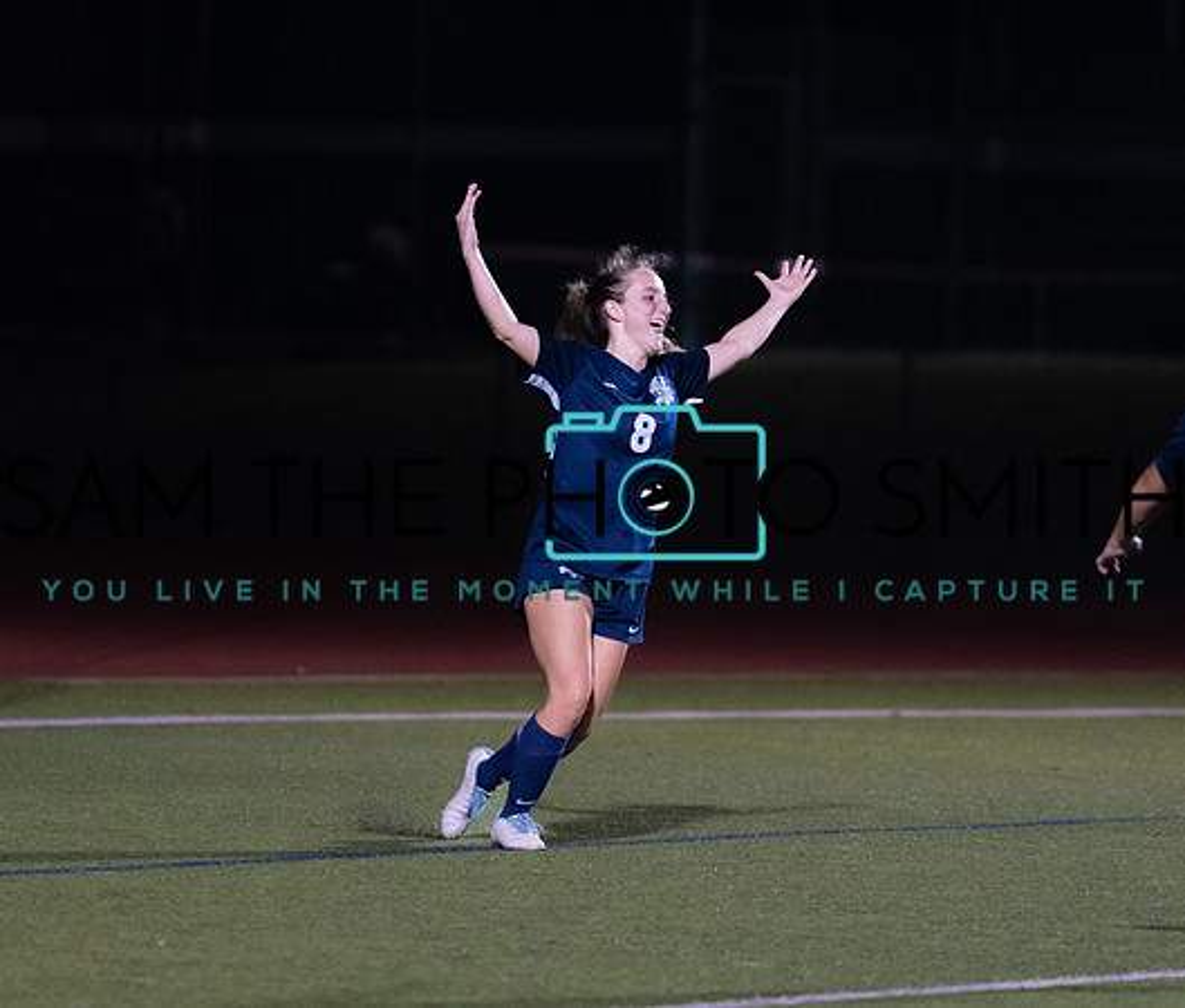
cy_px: 437
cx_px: 564
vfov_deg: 4.7
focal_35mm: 343
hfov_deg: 5.5
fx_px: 12342
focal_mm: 200
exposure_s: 1/1000
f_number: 2.8
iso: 4000
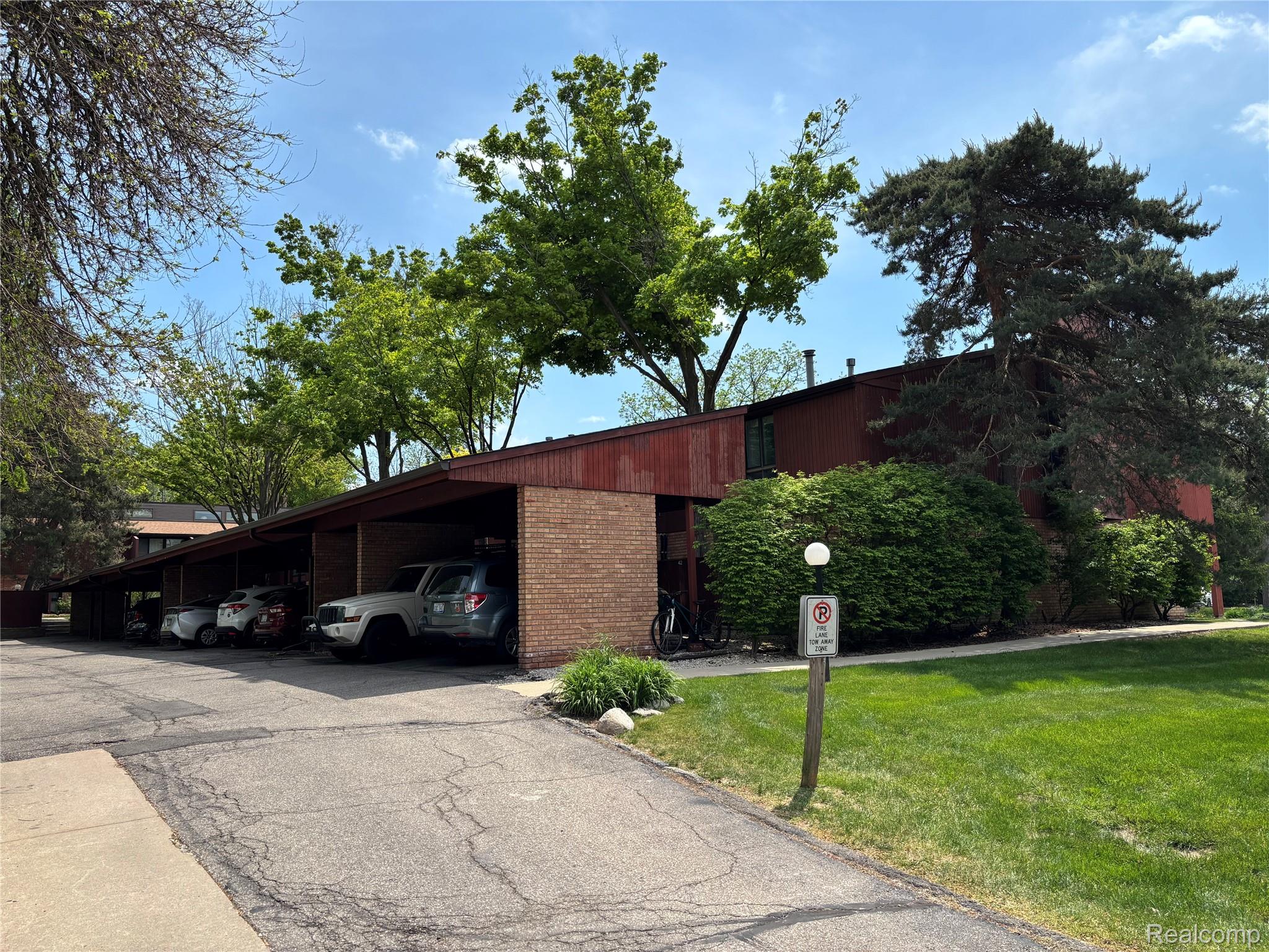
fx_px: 953
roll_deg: +1.7
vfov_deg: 53.1
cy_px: 476
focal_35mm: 26
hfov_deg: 67.3
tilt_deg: +8.1
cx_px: 634
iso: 50
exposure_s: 1/2778
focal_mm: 5.96
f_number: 1.6
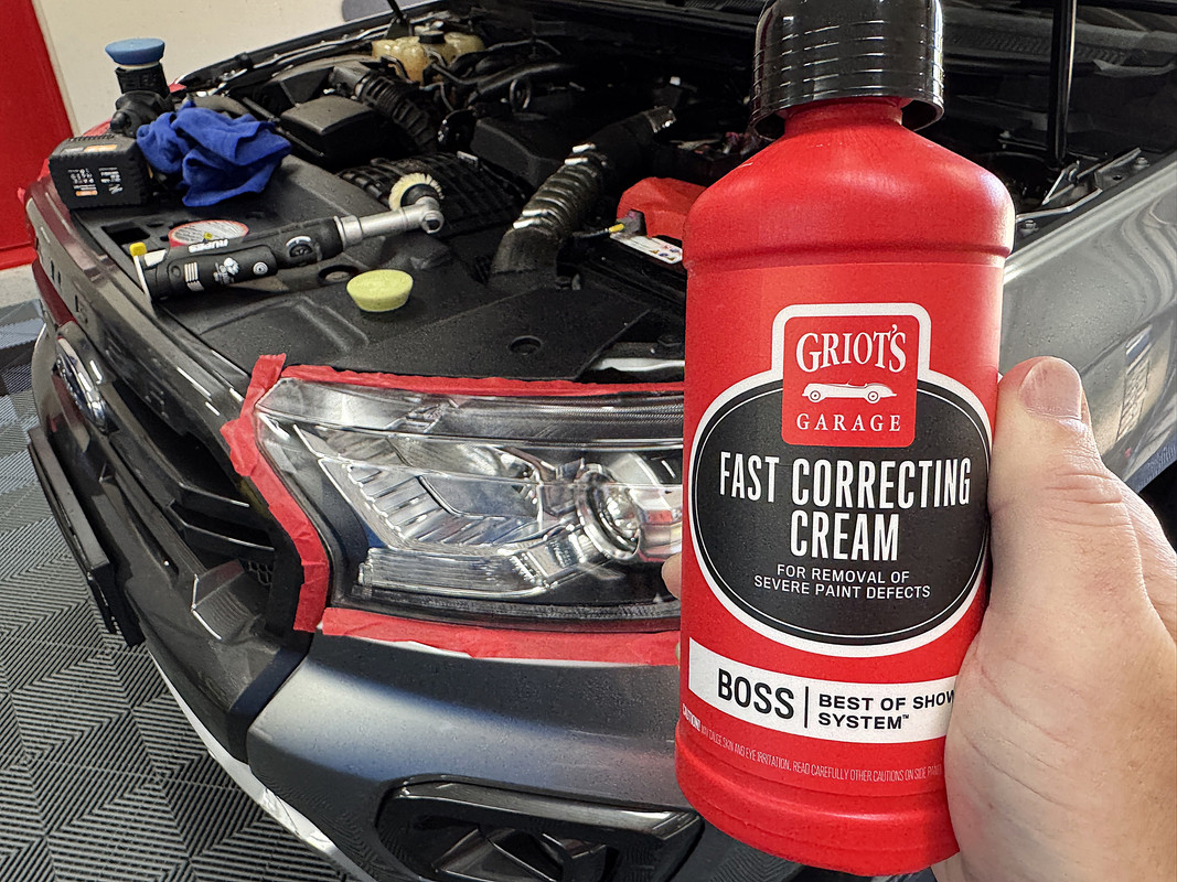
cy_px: 441
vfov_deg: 56.8
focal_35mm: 24
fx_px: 816
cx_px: 588
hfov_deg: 71.6
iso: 200
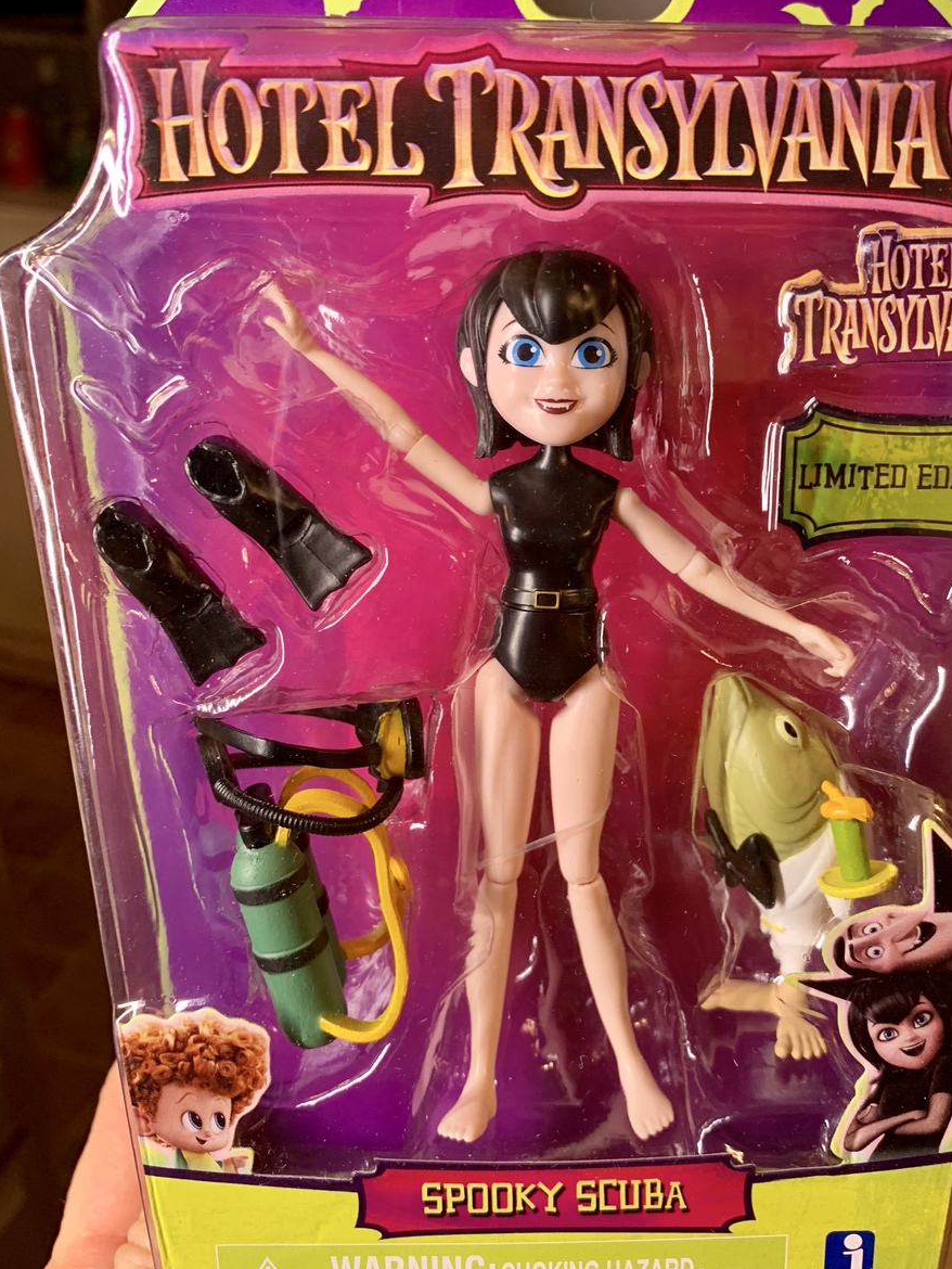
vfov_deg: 56.8
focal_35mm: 32
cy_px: 620
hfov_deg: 44.0
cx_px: 564
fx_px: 1173
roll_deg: -4.0
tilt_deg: -28.6
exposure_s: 1/60
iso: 64
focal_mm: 4.25
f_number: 1.8
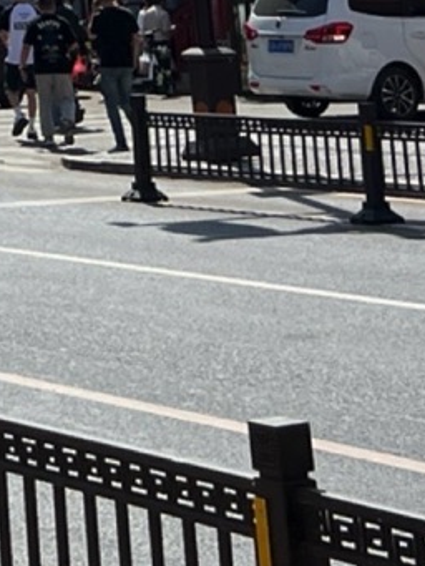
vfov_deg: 11.2
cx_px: -457
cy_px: -651
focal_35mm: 156
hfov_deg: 8.9
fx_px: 2552
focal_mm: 5.7
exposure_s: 1/5882
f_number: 1.5
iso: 50
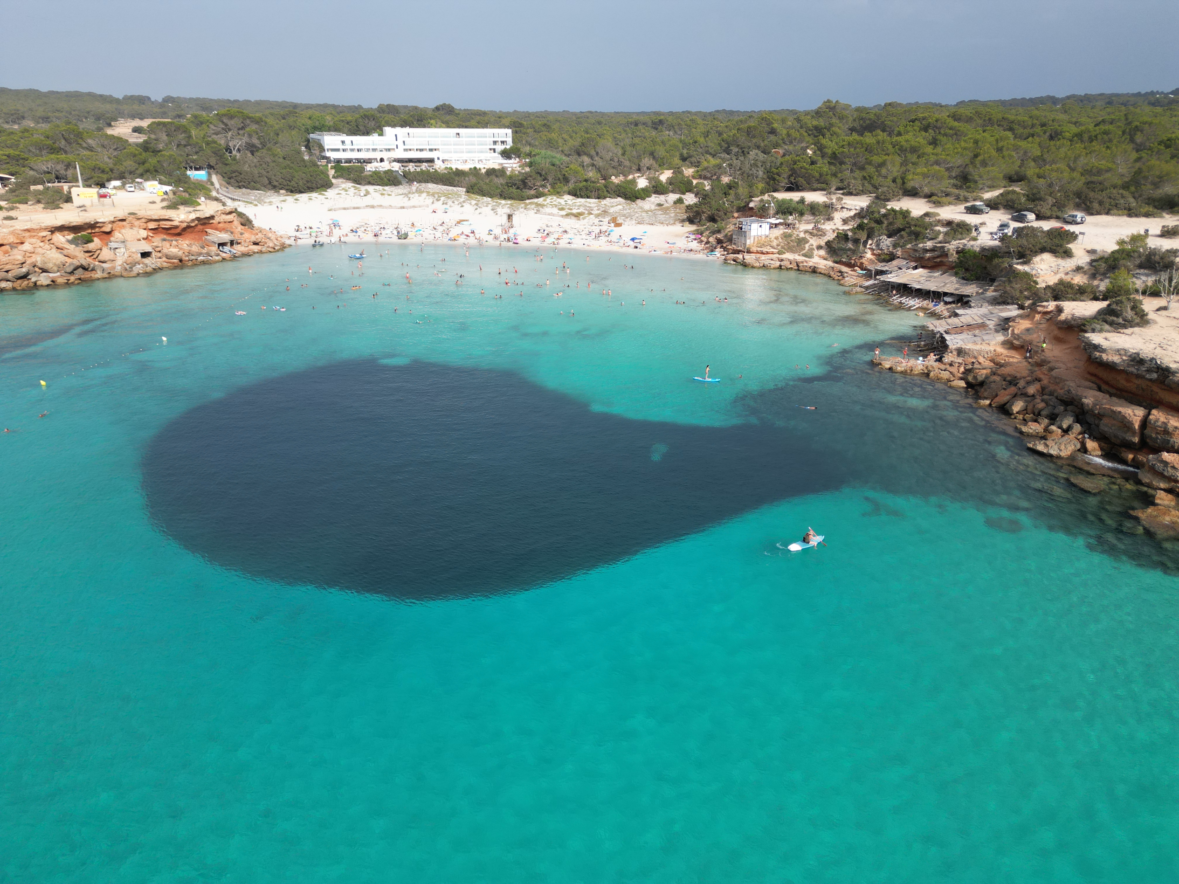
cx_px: 590
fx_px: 817
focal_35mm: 24
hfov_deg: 71.6
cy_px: 442
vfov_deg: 56.8
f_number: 1.7
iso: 100
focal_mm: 6.72
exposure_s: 1/2500
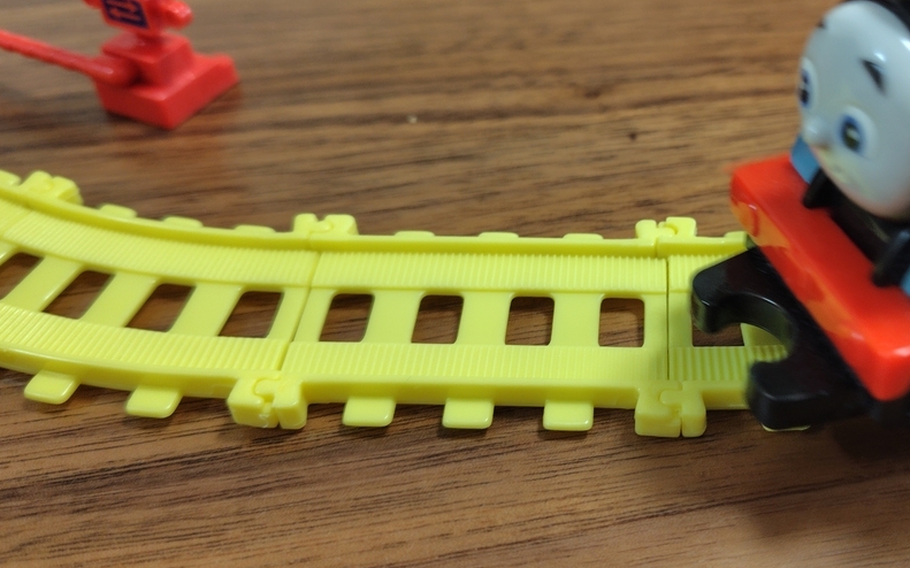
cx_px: 645
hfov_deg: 51.2
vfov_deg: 34.4
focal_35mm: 37
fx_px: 917
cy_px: 285
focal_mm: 5.6
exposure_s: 1/50
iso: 287
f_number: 1.9
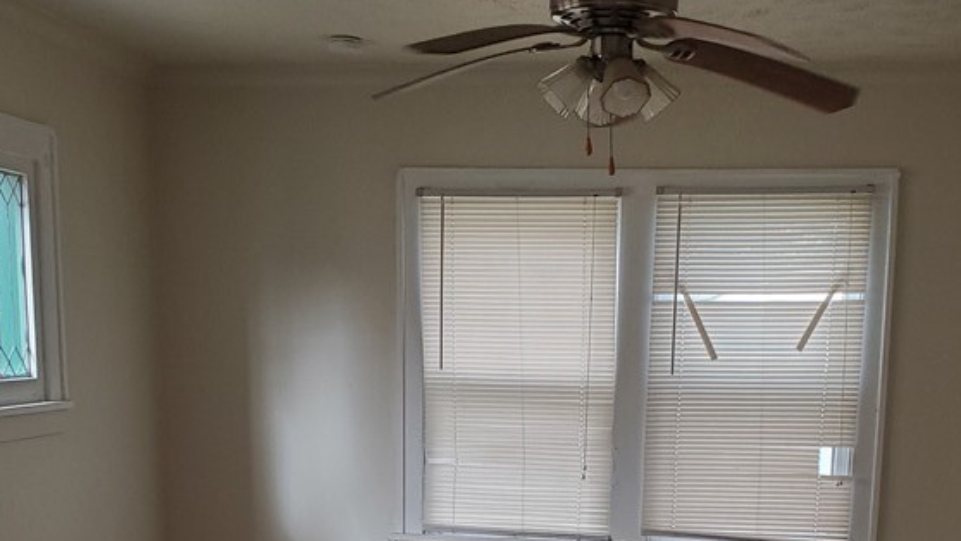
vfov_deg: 21.9
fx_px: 1325
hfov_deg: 39.9
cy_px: 586
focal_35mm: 52
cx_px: 484
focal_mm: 4.3
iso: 200
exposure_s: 1/120
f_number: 2.4
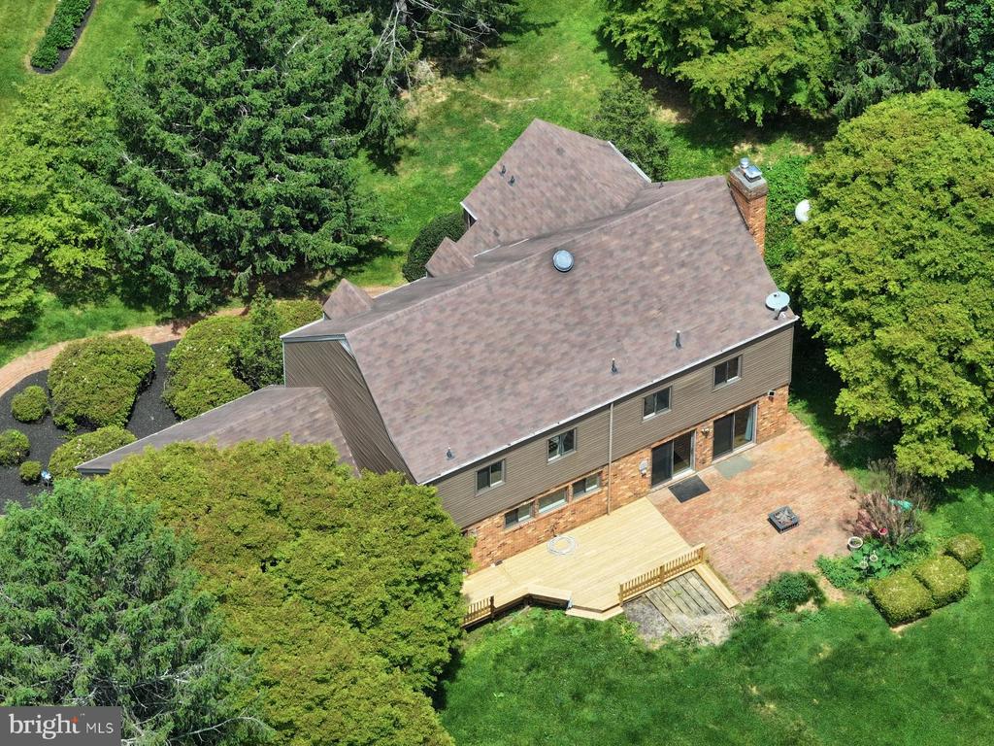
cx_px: 497
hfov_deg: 11.9
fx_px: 4767
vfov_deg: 8.9
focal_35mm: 166
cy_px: 373
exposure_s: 1/400
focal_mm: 30.71
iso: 100
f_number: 3.4
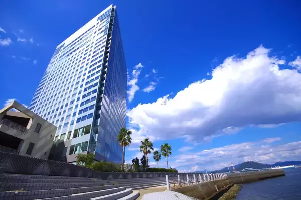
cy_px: 100
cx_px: 150
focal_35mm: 15
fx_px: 125
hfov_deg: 100.5
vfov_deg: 77.1
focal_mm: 10
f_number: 9
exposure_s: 1/400
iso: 100
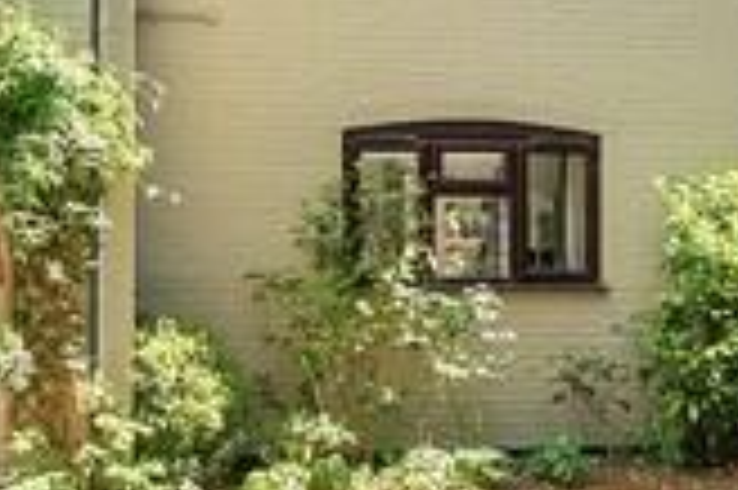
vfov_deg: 18.1
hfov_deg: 27.0
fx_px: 1536
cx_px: 446
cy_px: 232
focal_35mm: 75
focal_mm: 12
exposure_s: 1/125
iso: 400
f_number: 8
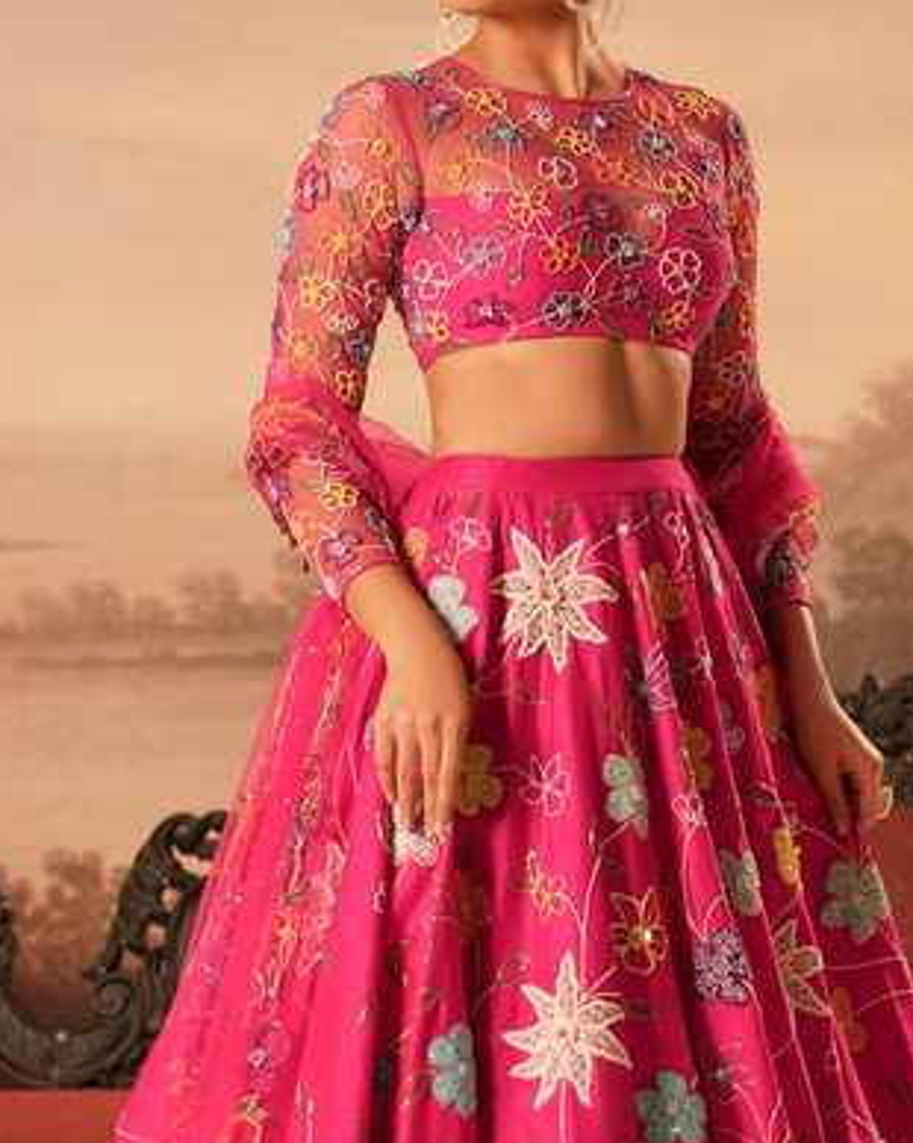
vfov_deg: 11.1
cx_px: 504
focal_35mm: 174
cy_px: 488
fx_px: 5882
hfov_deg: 8.9
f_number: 4
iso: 1600
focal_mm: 137
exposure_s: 1/125
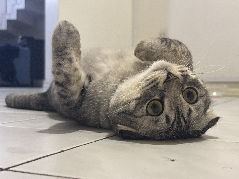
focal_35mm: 52
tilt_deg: +0.4
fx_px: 359
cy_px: 90
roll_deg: -0.2
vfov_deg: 28.0
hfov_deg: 36.8
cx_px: 120
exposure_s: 1/33
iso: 160
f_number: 1.6
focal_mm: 5.96
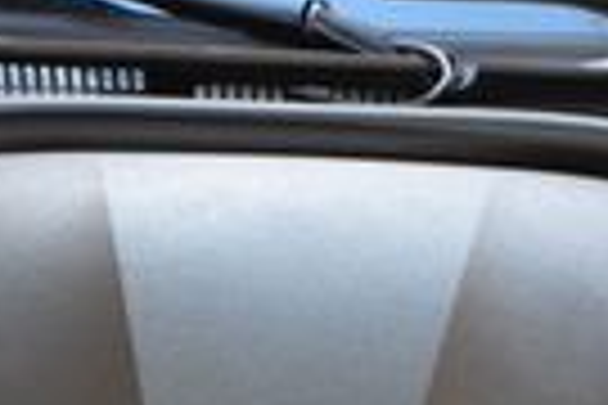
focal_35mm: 128
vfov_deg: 10.2
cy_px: 698
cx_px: 324
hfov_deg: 16.0
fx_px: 2162
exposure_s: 1/30
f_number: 7.1
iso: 400
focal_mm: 18
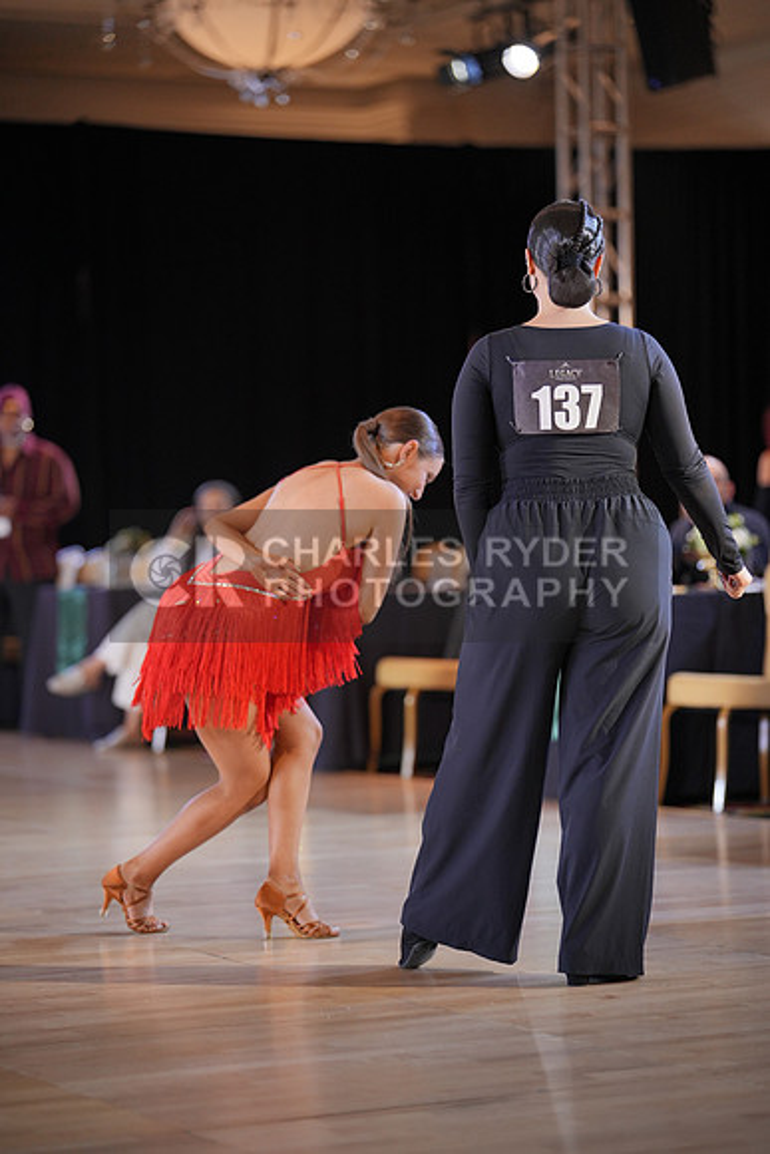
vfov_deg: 20.4
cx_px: 385
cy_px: 577
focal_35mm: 100
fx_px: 3206
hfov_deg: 13.7
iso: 1000
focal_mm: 100
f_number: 2
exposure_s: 1/500
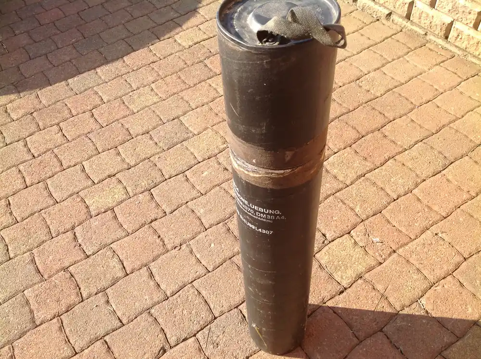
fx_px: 485
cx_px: 240
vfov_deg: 40.6
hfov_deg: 52.7
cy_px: 180
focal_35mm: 35
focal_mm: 4.28
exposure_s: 1/521
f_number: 2.4
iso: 50
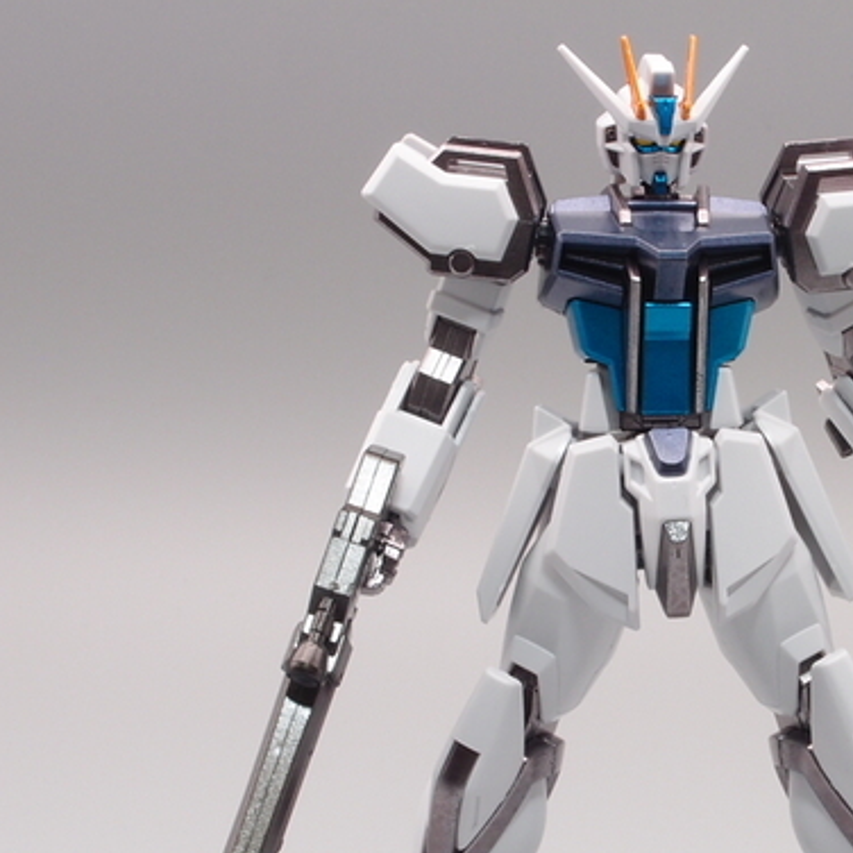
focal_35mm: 94
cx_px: 694
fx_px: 2621
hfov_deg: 18.3
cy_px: 551
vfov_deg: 18.4
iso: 100
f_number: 8
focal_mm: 10.83
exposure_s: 1/4
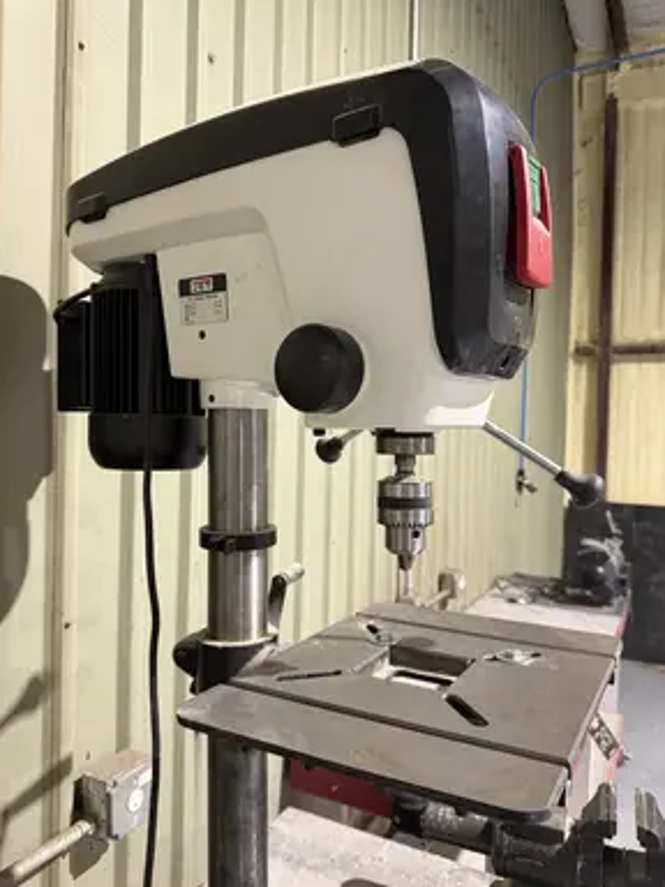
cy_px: 446
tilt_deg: -1.0
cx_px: 323
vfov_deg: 69.4
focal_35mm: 25
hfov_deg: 54.9
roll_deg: -0.9
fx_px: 640
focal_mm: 6.76
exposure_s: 1/60
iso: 250
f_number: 1.78
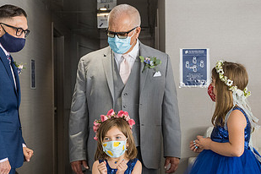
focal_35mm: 77
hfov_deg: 26.3
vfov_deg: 17.7
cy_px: 111
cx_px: 126
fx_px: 558
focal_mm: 41
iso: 1600
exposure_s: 1/200
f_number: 5
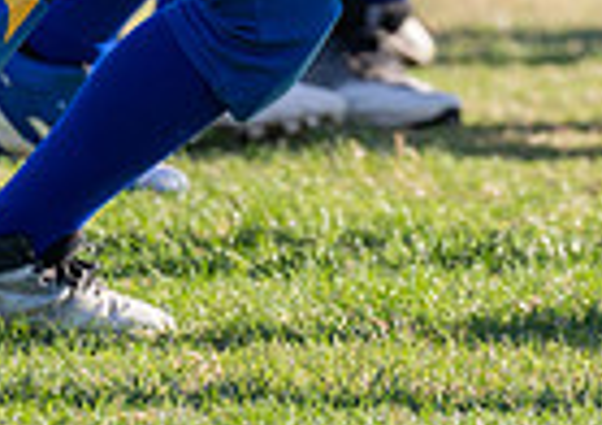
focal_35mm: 971
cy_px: -402
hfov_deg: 2.1
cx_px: 543
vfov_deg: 1.5
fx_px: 16529
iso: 100
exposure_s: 1/1250
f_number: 2.8
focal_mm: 200
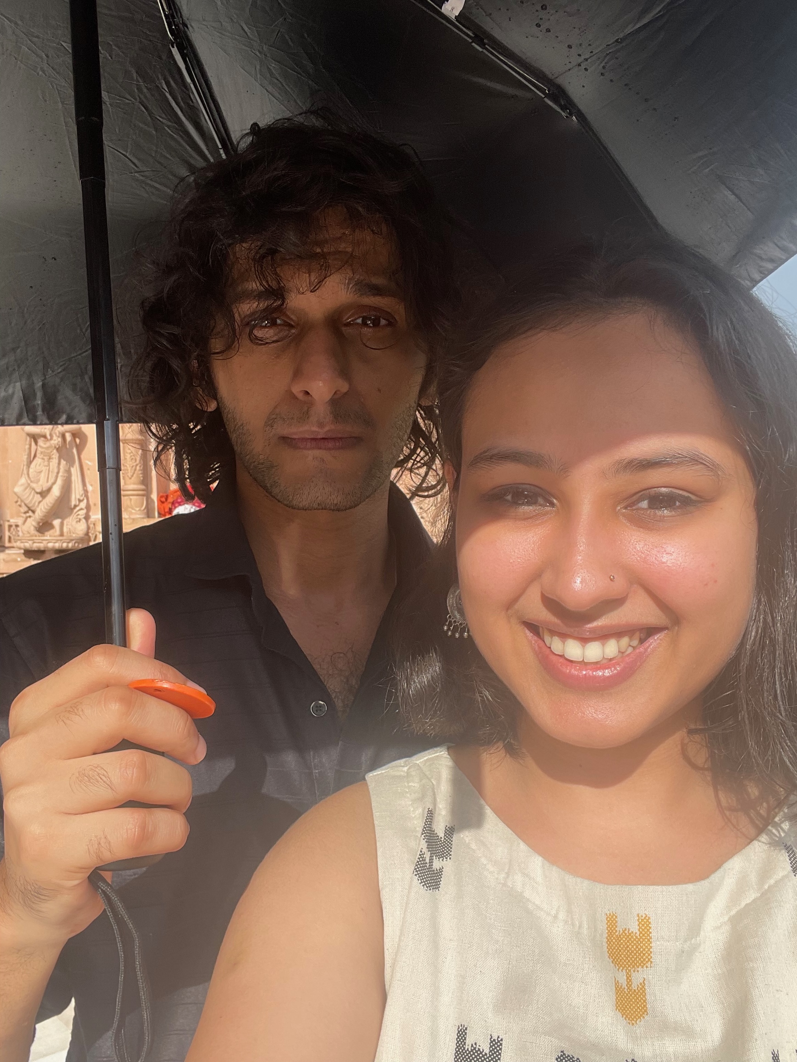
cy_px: 531
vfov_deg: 60.0
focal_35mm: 30
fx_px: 921
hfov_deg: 46.8
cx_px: 398
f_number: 2.2
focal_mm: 2.71
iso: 25
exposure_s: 1/711
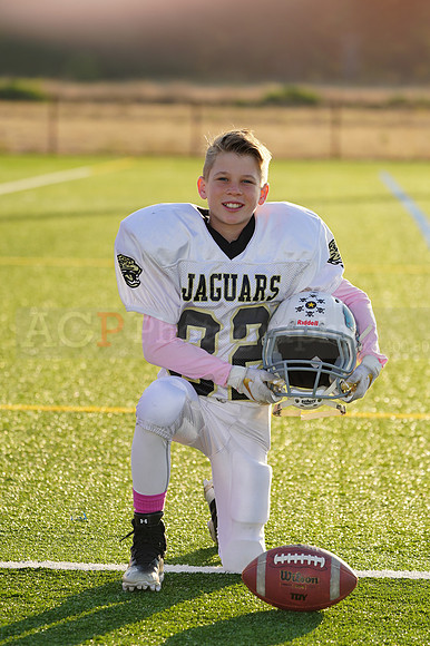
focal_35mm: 206
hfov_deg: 6.7
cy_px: 323
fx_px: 3695
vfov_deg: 10.0
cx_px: 215
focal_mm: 206
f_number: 5.6
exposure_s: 1/250
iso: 100
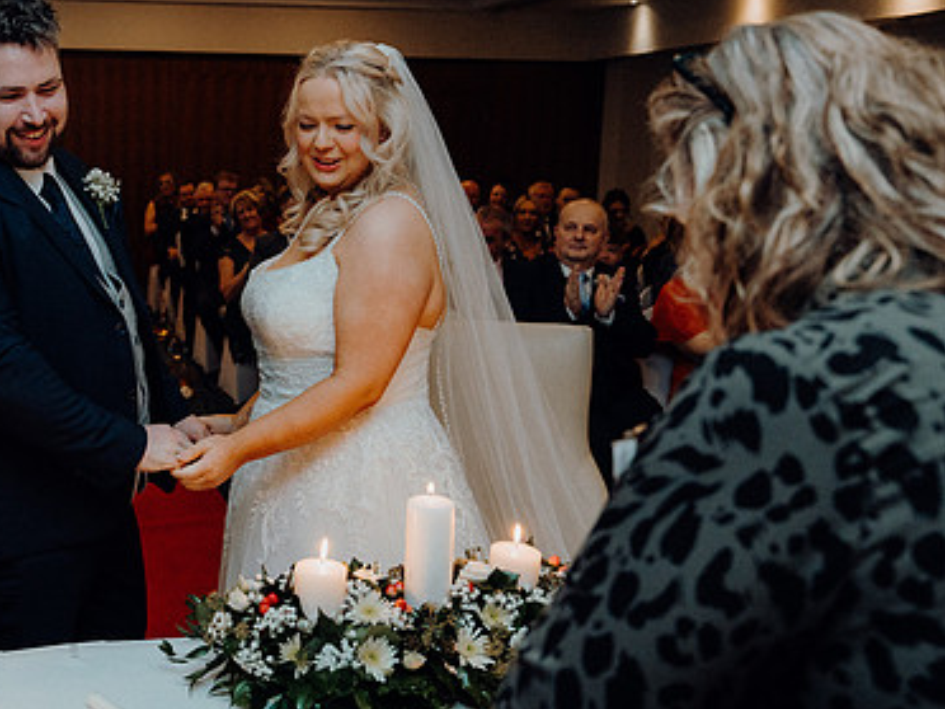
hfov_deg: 43.1
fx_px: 1147
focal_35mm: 42
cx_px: 211
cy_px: 349
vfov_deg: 34.3
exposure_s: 1/160
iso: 2500
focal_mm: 28
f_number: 3.5
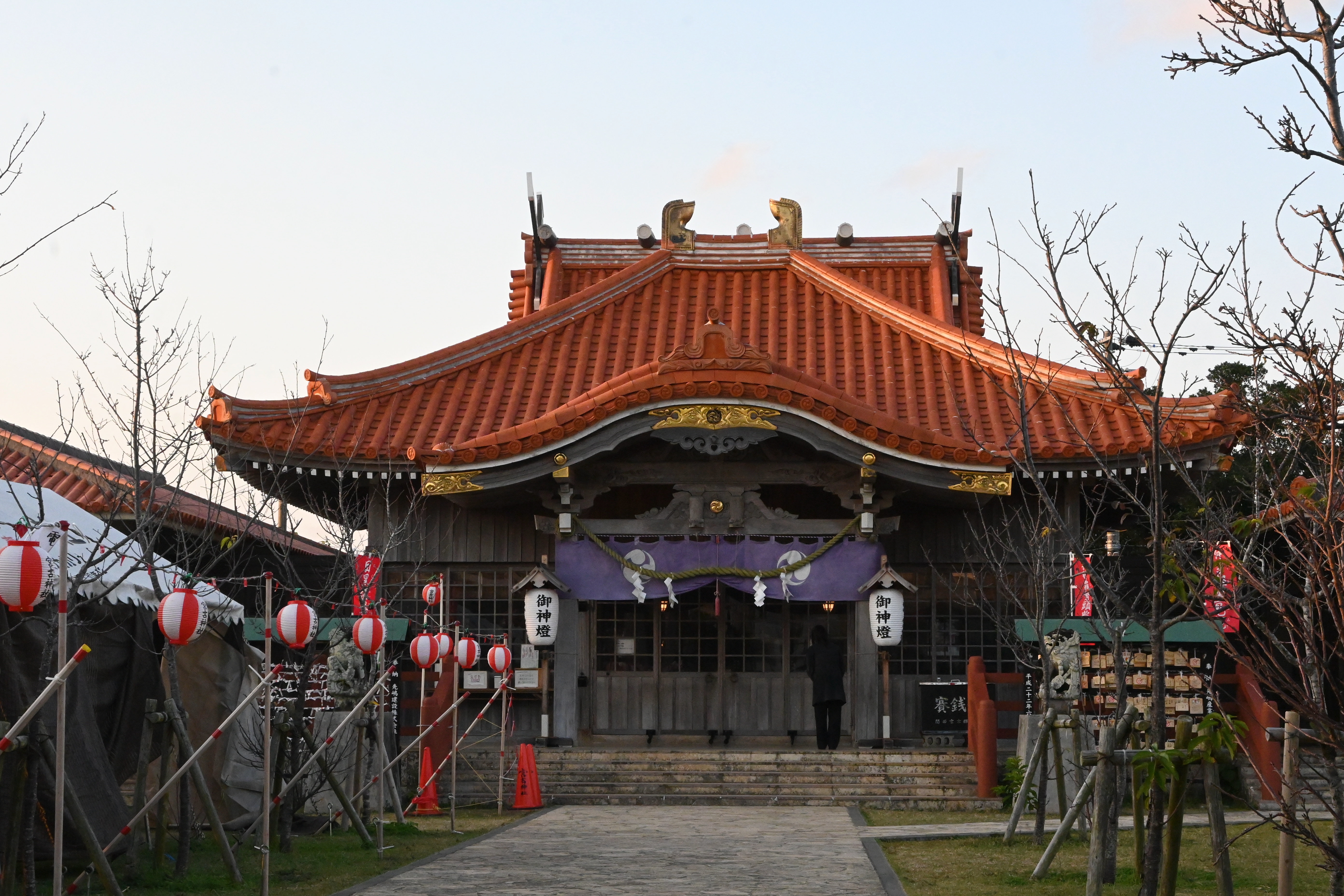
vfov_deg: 22.1
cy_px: 448
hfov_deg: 32.6
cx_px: 672
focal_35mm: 62
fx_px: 2296
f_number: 13
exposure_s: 1/640
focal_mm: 41
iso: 4000
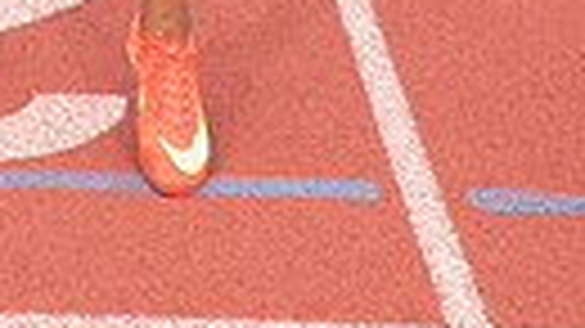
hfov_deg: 11.3
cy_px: -634
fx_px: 2931
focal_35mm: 189
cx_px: -22
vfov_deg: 6.0
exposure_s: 1/320
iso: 100
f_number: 7.1
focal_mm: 52
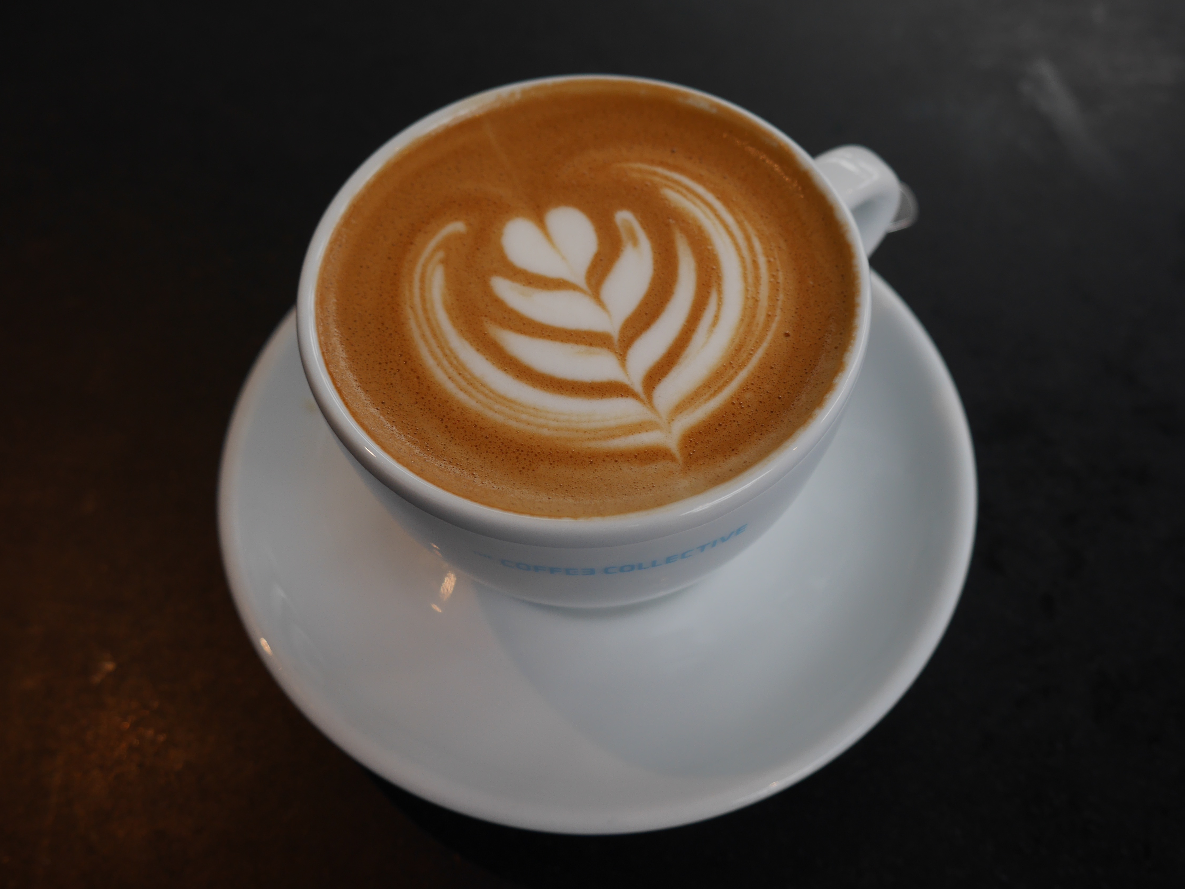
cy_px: 448
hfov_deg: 47.9
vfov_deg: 36.8
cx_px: 598
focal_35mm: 39
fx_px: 1335
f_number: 4.1
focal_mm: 19
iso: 200
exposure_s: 1/100
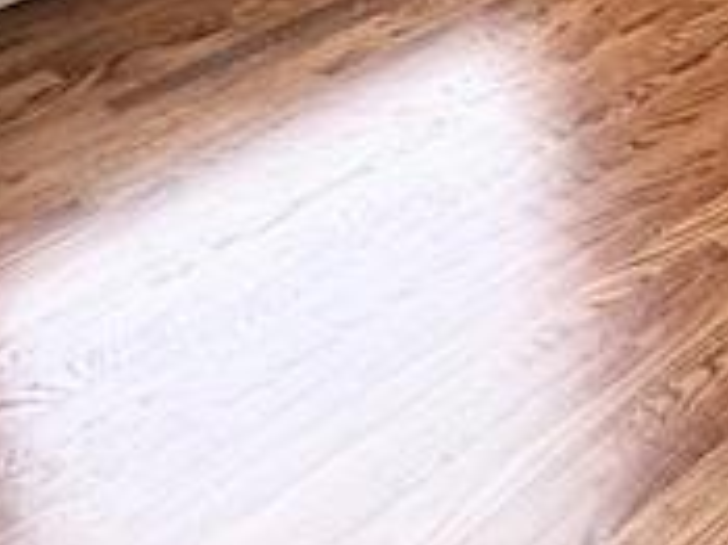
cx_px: 1098
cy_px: -416
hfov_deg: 20.4
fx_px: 1723
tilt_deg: -13.1
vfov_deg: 15.6
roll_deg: +0.6
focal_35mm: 82
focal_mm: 2.22
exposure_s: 1/120
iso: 200
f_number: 2.2
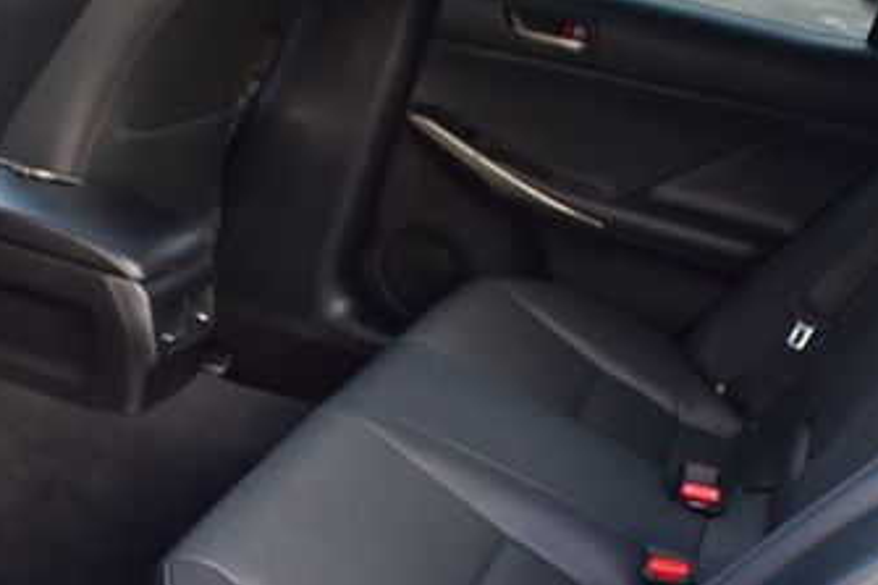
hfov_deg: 31.9
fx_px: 1536
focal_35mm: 63
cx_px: 490
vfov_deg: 21.2
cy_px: 493
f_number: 6.3
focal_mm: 22
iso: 720
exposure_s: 1/15
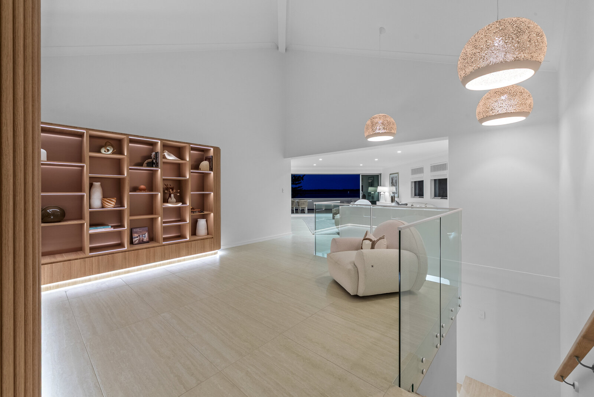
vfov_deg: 81.3
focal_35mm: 14
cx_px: 297
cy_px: 198
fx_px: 231
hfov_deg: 104.2
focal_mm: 14
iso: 320
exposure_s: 2
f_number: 11
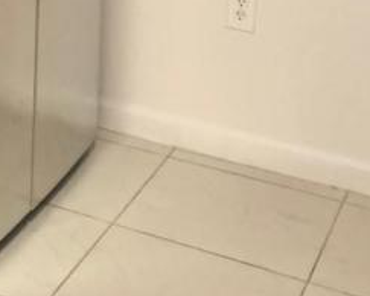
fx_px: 1182
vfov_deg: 13.2
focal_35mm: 108
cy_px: -189
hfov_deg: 16.4
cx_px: -161
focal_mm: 4
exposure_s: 1/17
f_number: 1.8
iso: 40
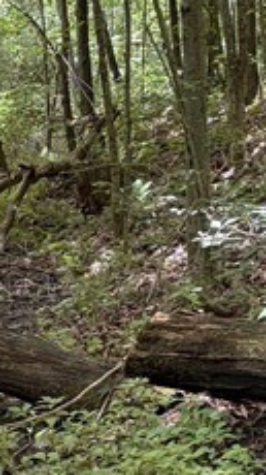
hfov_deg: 9.3
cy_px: 322
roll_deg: +2.3
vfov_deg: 17.0
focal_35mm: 126
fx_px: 1583
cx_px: -130
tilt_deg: -17.1
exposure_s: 1/77
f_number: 1.6
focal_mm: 5.96
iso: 125
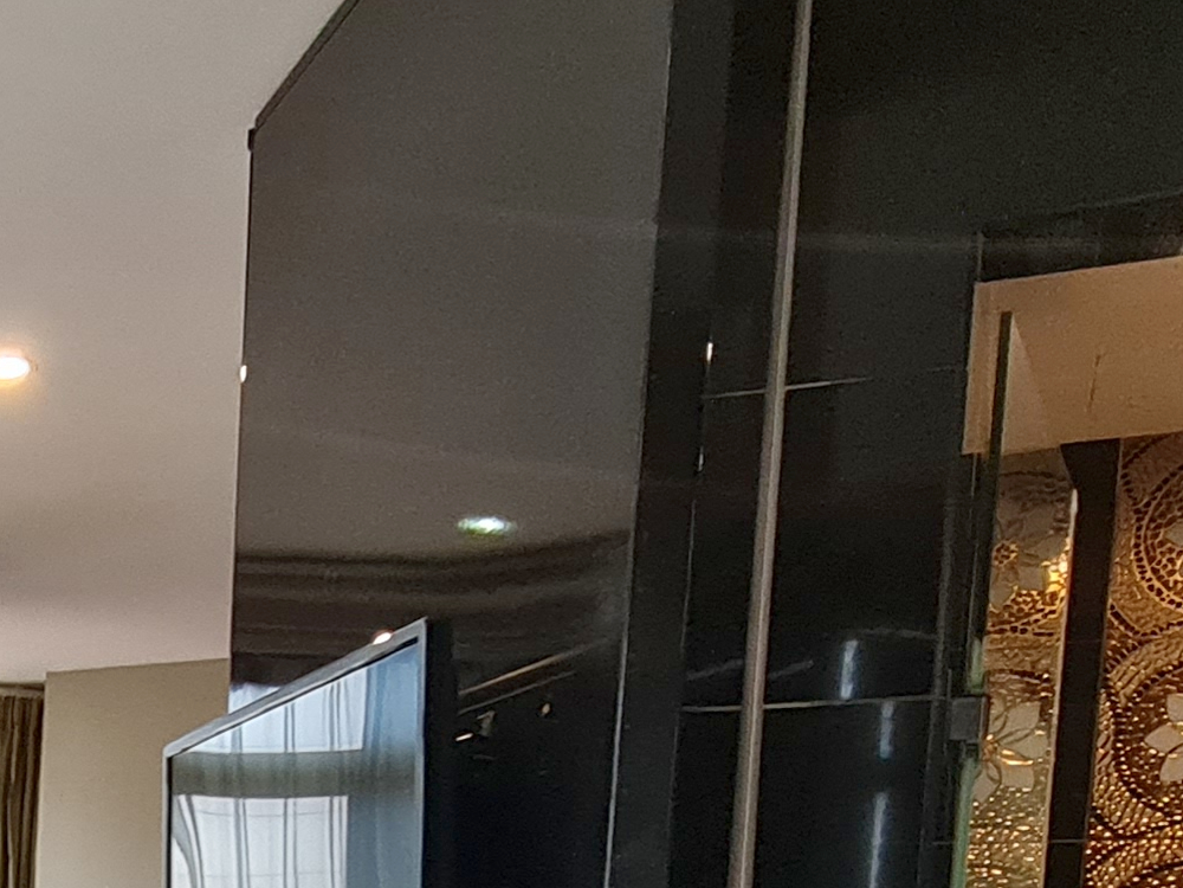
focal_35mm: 52
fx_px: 1777
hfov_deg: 31.4
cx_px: -202
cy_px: 1215
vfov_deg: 23.9
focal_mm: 2.2
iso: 320
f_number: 2.2
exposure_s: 1/50
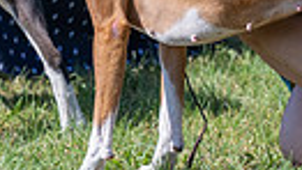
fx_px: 7615
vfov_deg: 1.3
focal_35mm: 950
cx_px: 144
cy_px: -223
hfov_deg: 2.3
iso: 100
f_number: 4
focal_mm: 176
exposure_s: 1/800
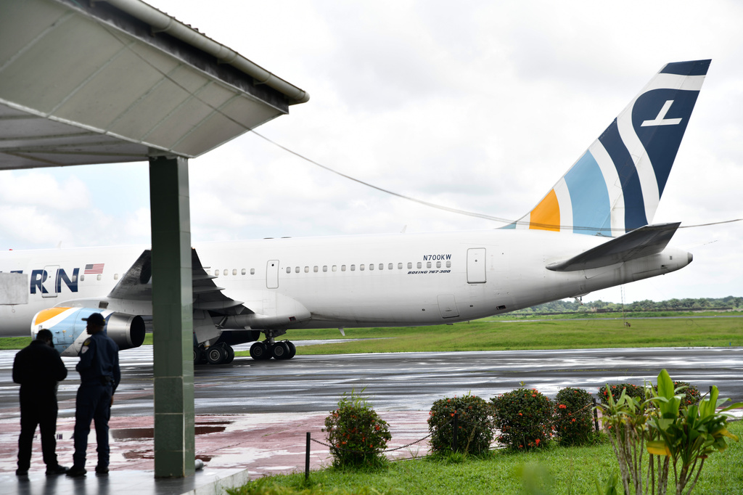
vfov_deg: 19.4
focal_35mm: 70
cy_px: 248
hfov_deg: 28.9
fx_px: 1444
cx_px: 372
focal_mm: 70
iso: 100
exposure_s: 1/500
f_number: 3.5
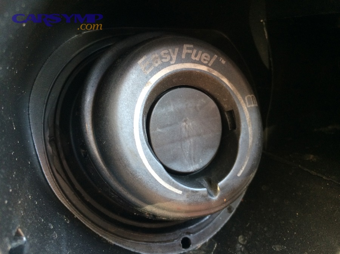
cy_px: 127
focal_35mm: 29
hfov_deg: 61.7
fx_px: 285
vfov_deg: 48.2
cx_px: 170
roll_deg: -2.3
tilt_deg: -26.0
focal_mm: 4.15
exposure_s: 1/30
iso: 160
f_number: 2.2
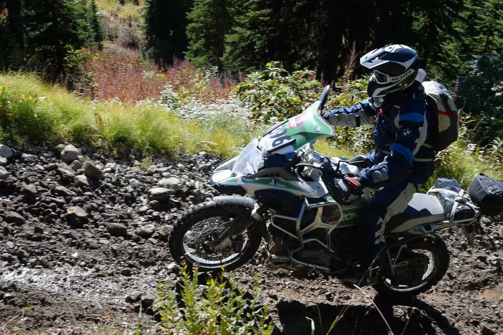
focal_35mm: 52
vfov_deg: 26.0
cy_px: 168
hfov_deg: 38.2
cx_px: 252
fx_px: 726
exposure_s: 1/400
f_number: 10
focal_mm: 52
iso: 500
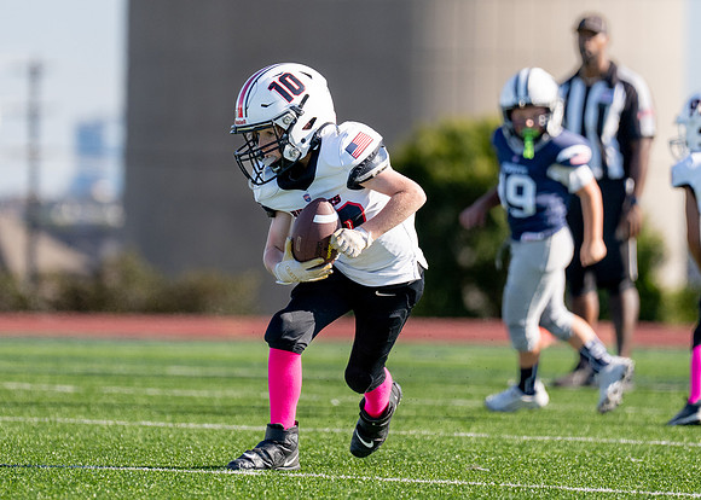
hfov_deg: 5.6
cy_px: 186
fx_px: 7194
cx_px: 300
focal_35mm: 361
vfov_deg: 4.0
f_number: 2.8
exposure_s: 1/5000
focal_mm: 200
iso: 320
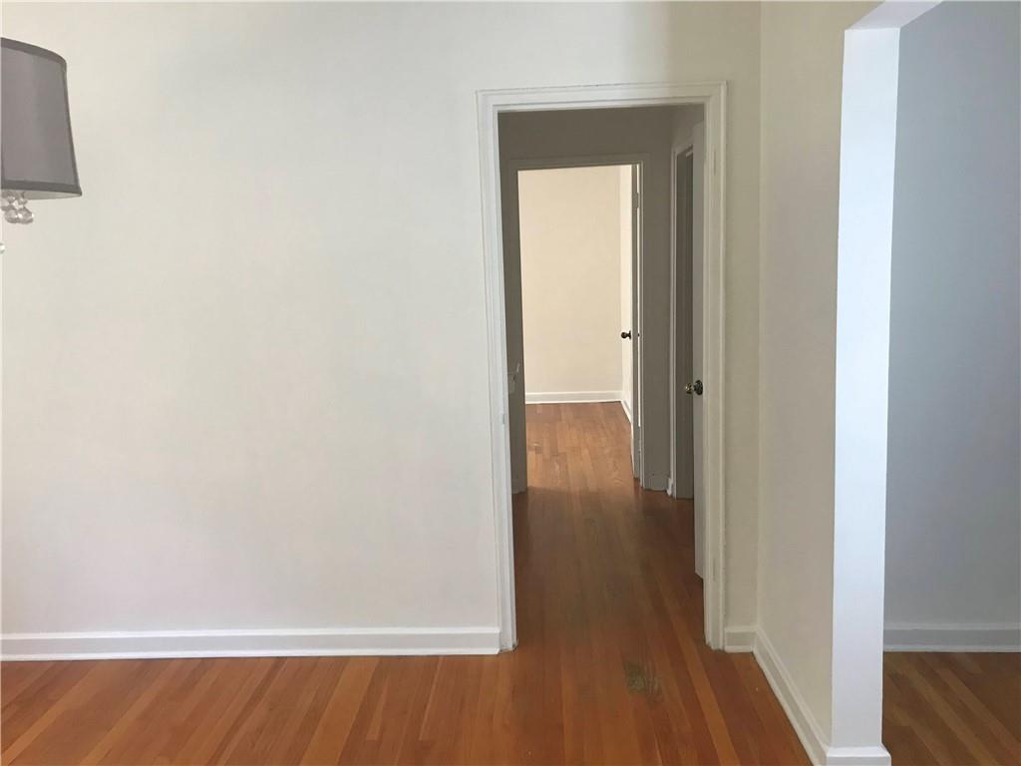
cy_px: 383
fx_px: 826
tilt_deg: -8.7
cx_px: 510
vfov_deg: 49.7
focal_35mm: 28
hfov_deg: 63.4
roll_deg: +2.8
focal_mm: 3.99
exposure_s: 1/31
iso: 32
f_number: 1.8
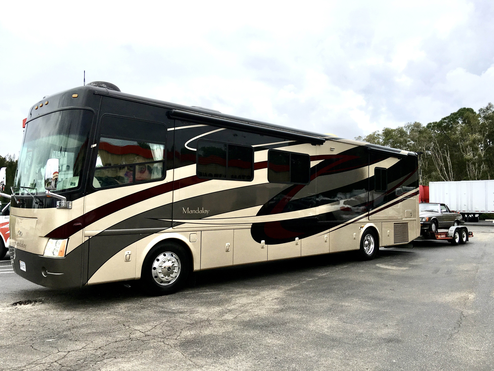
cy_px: 186
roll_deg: -1.1
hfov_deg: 61.7
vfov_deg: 48.2
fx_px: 414
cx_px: 247
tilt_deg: +3.9
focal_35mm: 29
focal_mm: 4.15
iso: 25
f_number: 2.2
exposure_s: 1/1451
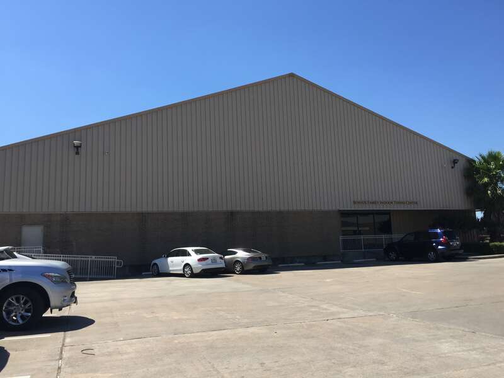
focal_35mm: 29
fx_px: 422
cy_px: 189
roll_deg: +0.9
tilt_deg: +10.7
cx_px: 252
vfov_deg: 48.2
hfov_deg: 61.7
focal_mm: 4.15
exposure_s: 1/1647
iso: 32
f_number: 2.2
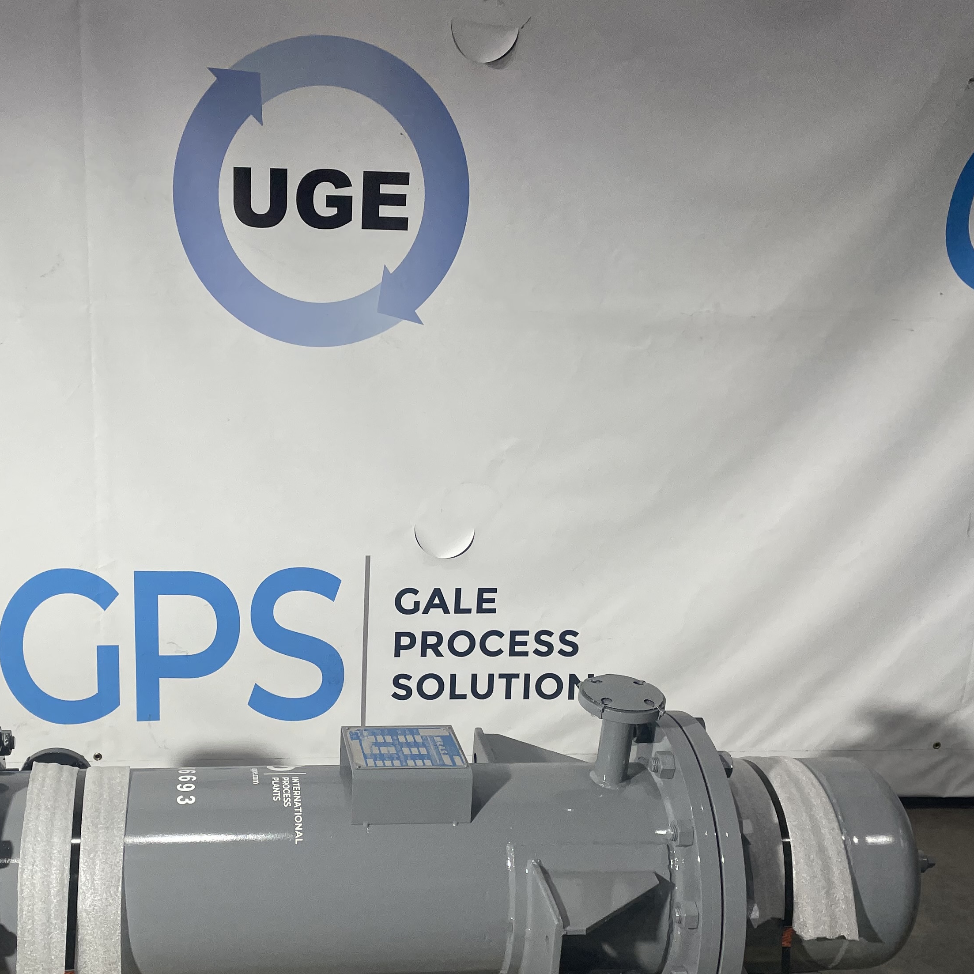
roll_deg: -1.6
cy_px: 575
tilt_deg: -16.7
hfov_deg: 39.6
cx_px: 337
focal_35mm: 42
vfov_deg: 39.9
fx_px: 1337
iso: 40
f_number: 1.6
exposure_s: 1/120
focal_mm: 4.2
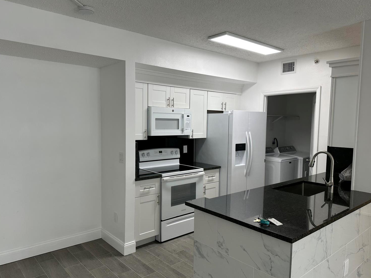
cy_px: 146
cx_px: 182
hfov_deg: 67.3
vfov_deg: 53.0
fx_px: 279
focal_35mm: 26
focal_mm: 6.86
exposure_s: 1/120
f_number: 1.78
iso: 100
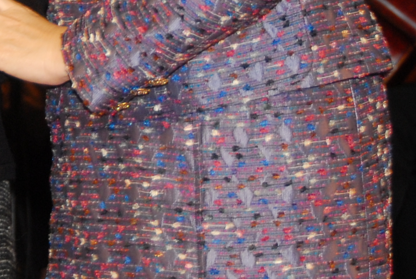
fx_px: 3876
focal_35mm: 335
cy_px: -172
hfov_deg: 6.1
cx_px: -129
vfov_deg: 4.1
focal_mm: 56
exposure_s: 1/60
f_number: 4.8
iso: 320
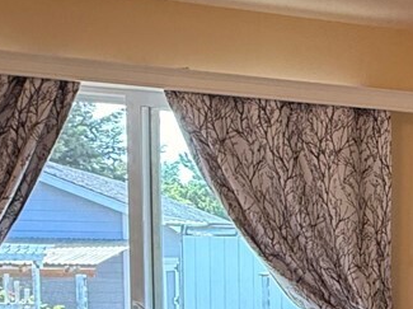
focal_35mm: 69
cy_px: 308
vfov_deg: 20.6
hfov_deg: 21.5
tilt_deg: -2.2
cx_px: 682
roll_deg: -0.1
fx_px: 822
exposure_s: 1/120
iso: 320
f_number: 2.2
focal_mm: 2.22
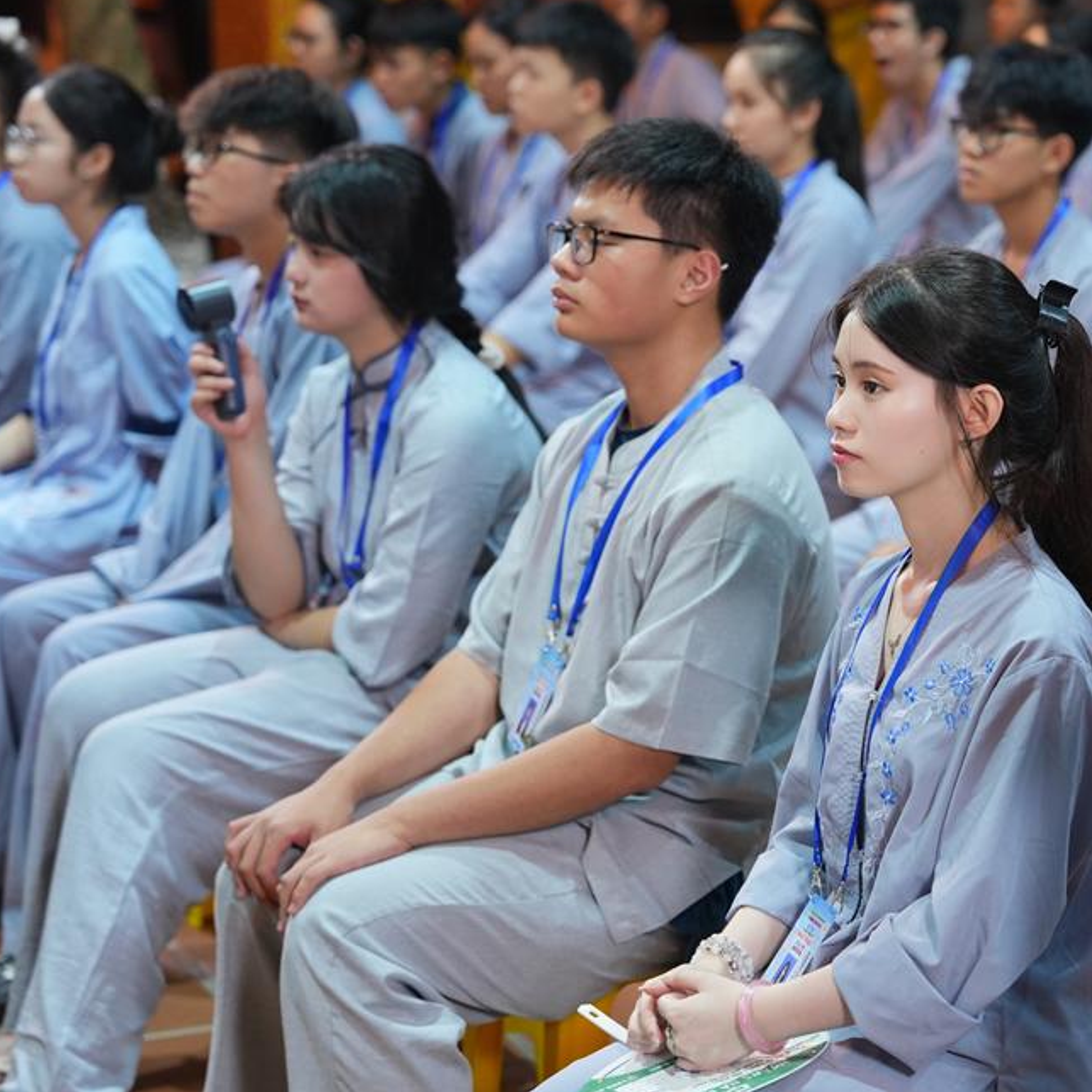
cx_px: 836
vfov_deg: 15.7
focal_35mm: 111
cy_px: 498
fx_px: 3962
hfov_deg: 15.6
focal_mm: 70
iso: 1600
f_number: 2.8
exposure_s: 1/125
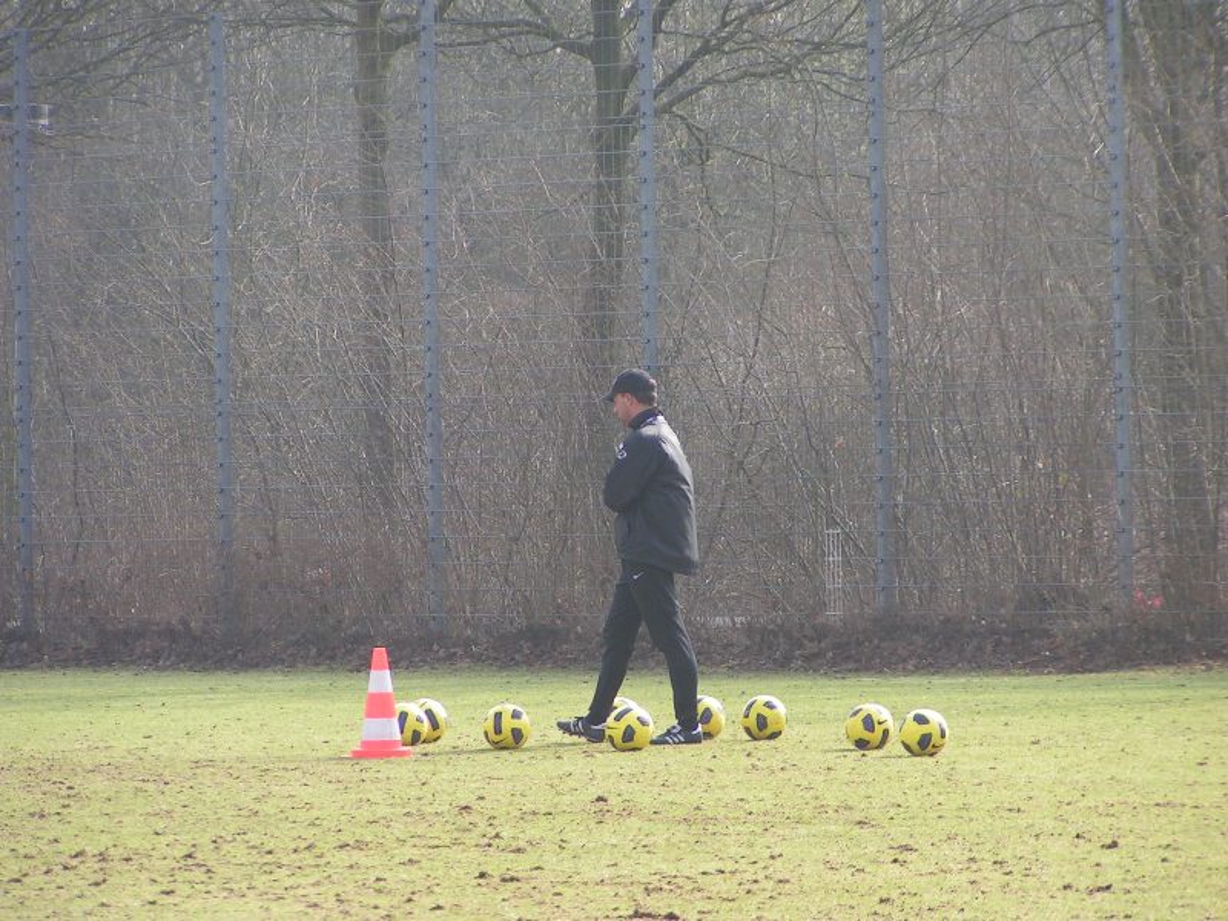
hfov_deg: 7.0
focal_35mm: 283
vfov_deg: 5.3
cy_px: 460
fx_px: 10039
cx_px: 614
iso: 50
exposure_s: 1/320
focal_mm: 43.3
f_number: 3.5
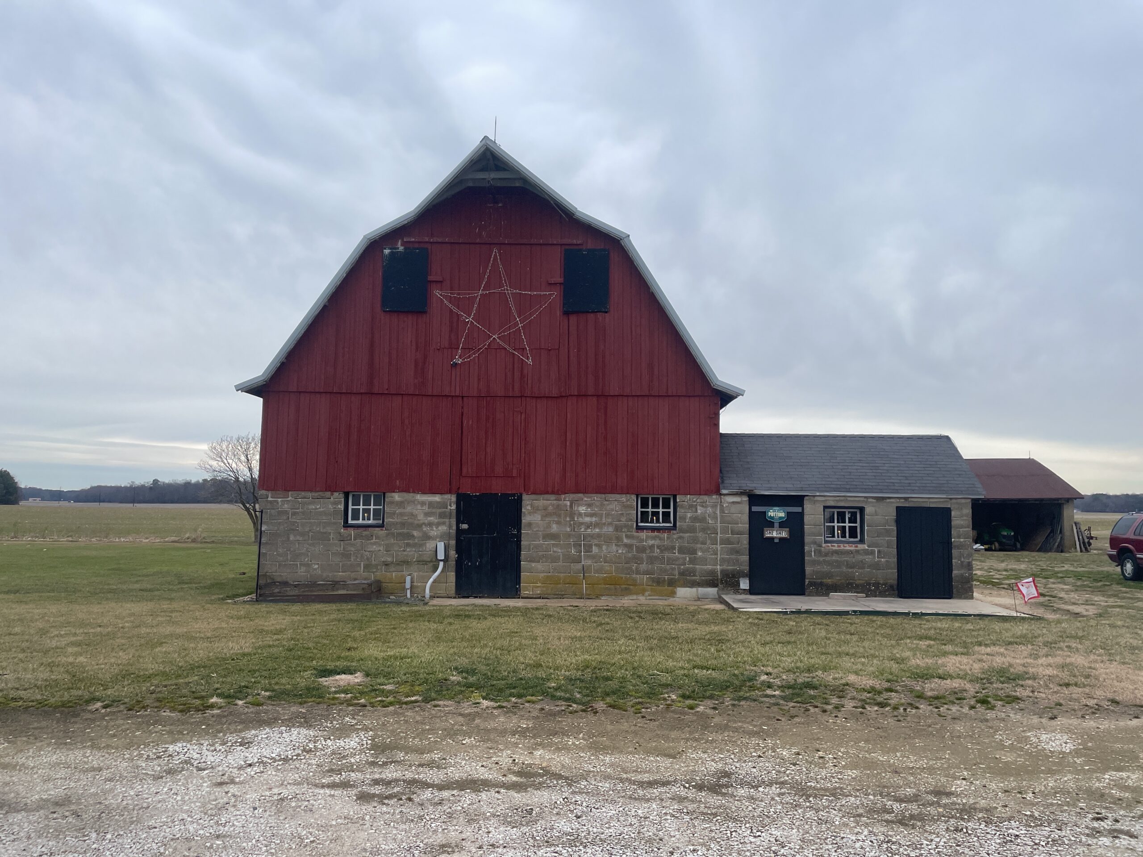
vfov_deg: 53.1
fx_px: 859
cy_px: 428
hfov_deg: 67.3
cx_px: 572
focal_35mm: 26
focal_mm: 4.2
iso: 50
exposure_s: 1/1770
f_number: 1.6
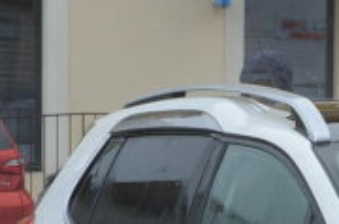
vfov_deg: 5.7
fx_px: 2245
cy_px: 316
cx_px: 648
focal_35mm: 239
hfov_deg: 8.3
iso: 200
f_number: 6.3
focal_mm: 28
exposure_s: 1/160
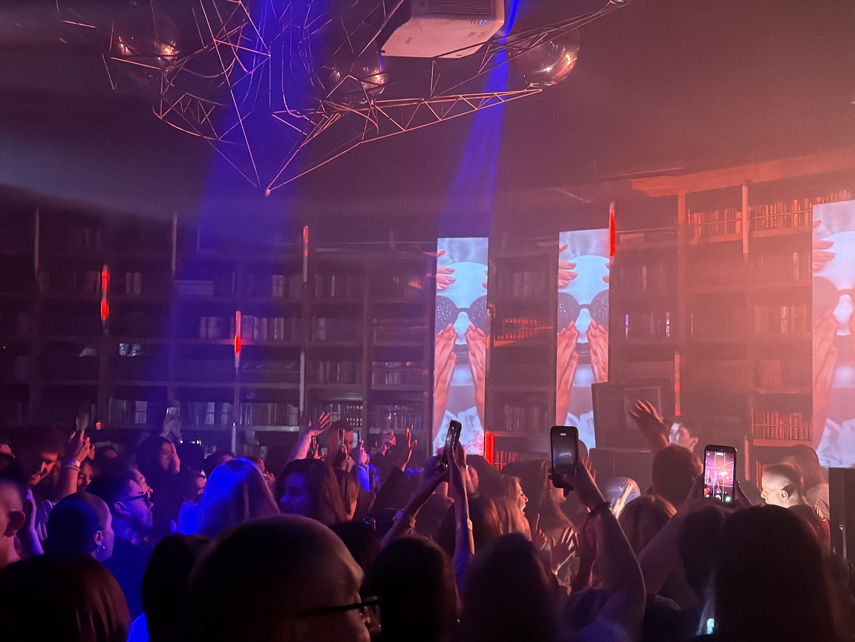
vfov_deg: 30.3
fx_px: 1186
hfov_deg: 39.7
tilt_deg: +3.8
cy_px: 321
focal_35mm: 48
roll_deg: -1.4
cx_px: 428
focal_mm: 6.76
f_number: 1.78
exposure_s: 1/75
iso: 2500
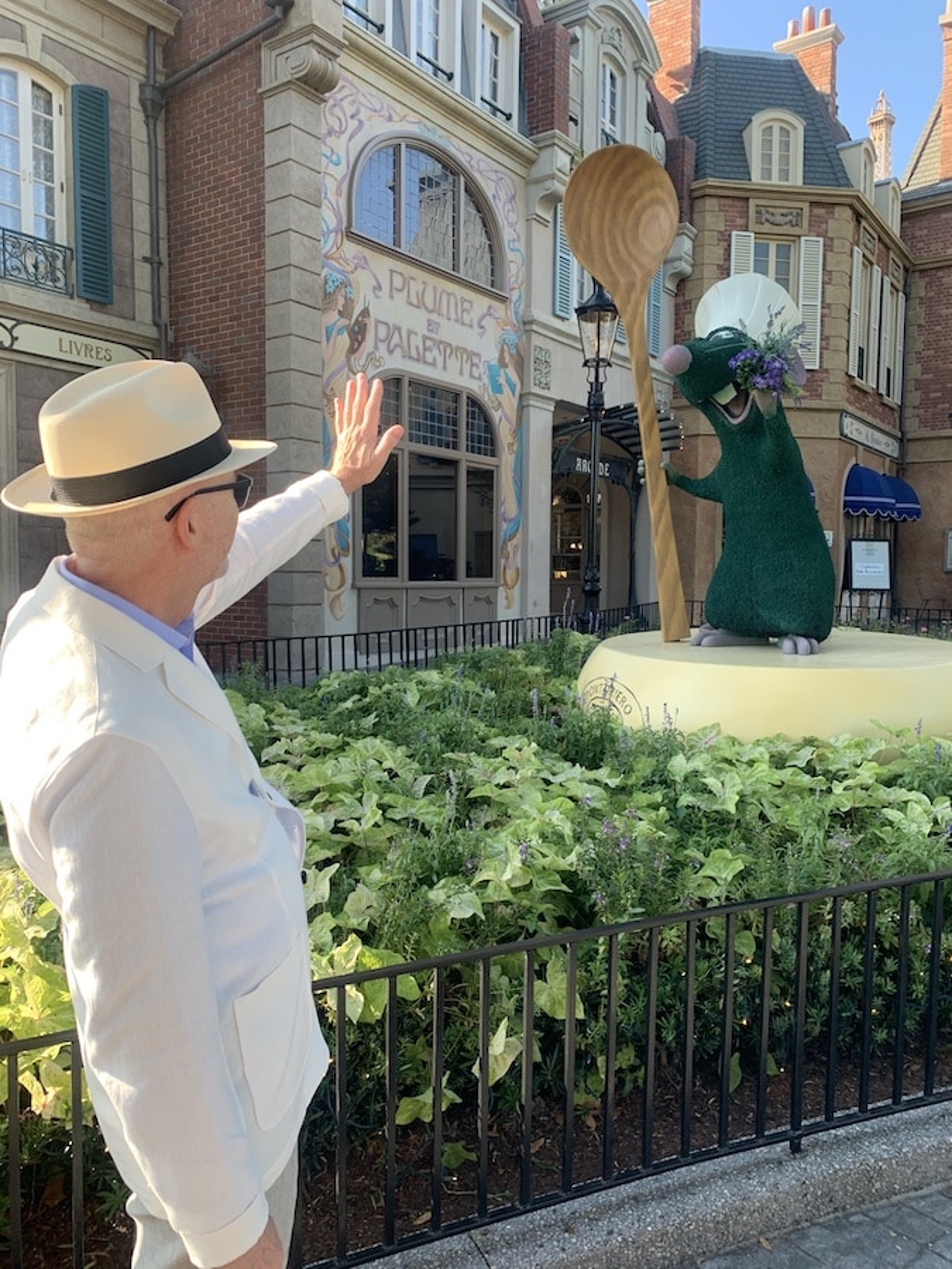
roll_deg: +0.6
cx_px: 476
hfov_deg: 53.1
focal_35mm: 26
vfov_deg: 67.3
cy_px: 634
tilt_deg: -4.4
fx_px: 953
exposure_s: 1/237
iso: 25
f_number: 1.8
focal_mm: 4.25
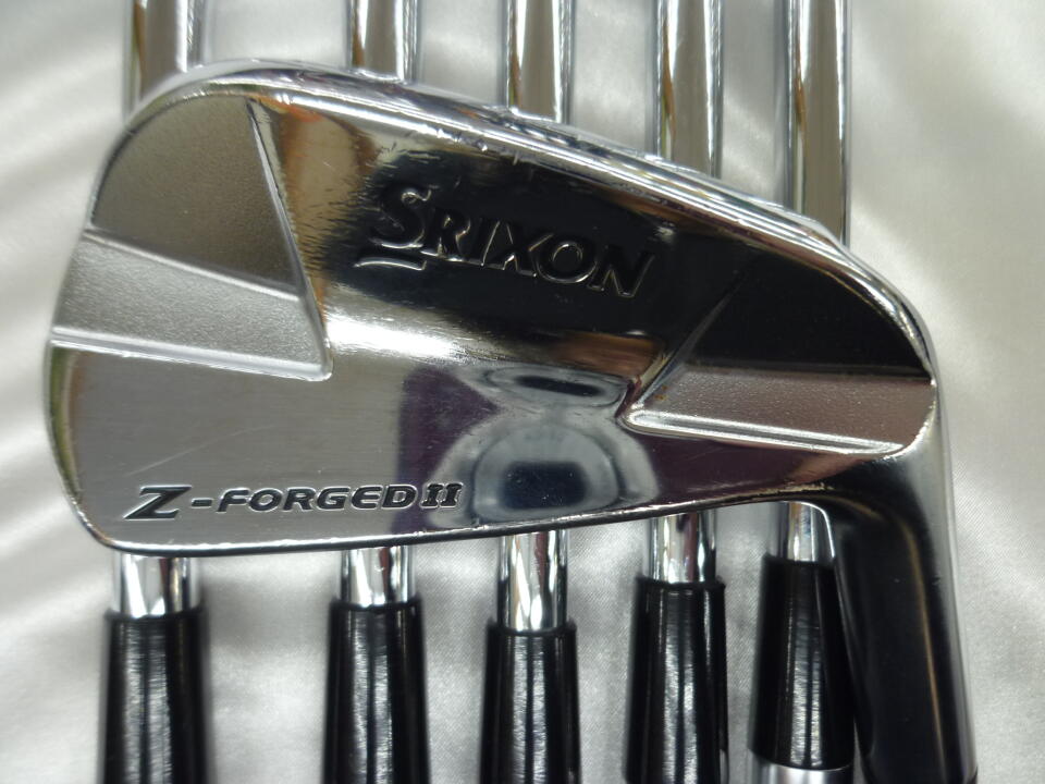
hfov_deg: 69.4
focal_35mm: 25
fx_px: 755
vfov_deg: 54.9
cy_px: 392
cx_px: 522
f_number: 2.8
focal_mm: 4.5
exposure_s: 1/30
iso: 125
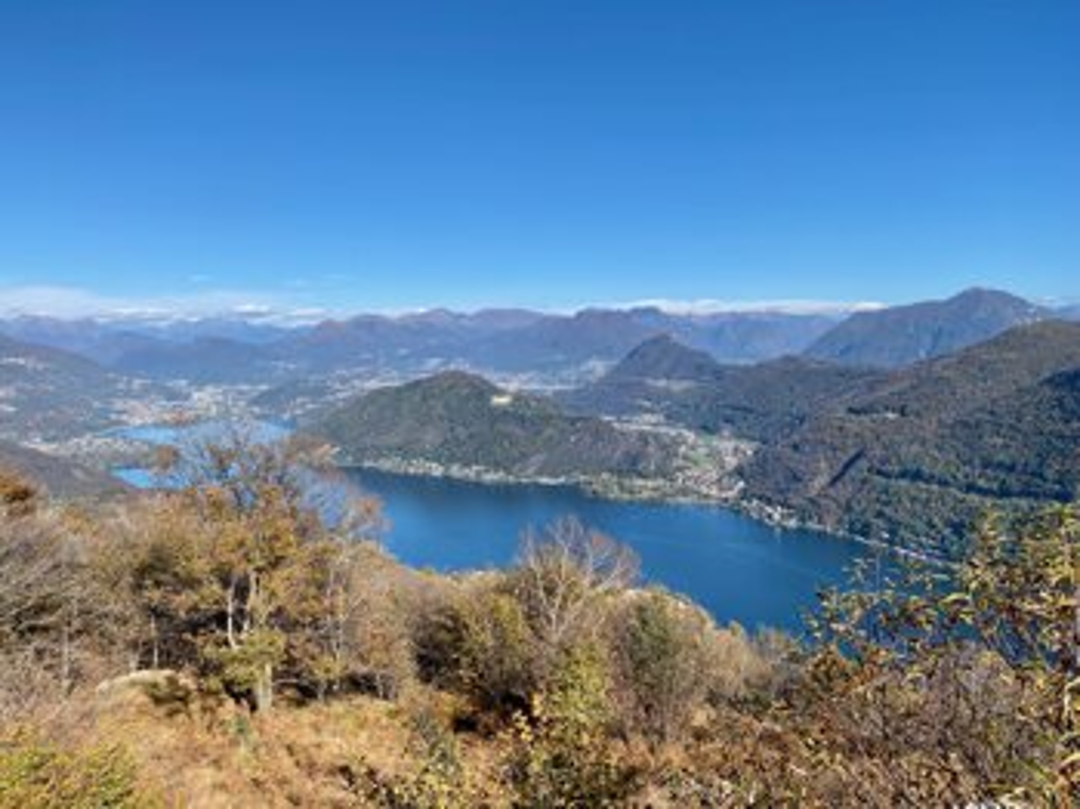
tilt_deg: -3.3
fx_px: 811
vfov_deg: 53.0
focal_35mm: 26
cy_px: 404
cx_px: 540
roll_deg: +0.0
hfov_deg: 67.3
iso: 32
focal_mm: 4.25
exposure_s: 1/2967
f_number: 1.8
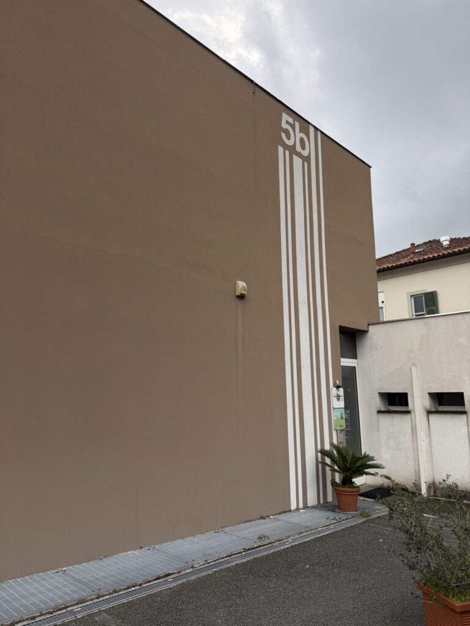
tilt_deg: +10.3
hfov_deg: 56.8
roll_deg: +0.6
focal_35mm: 24
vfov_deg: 71.6
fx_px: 434
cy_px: 313
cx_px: 235
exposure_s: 1/1139
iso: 100
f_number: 1.78
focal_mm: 6.76
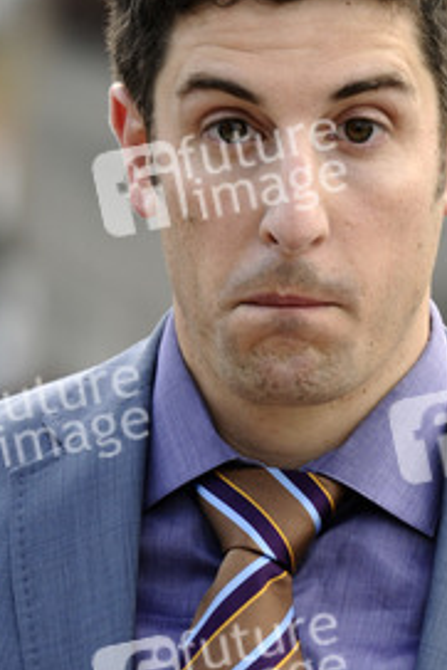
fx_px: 8240
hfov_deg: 3.1
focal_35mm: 443
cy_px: 302
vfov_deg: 4.7
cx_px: 293
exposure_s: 1/200
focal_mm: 200
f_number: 5.6
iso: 320
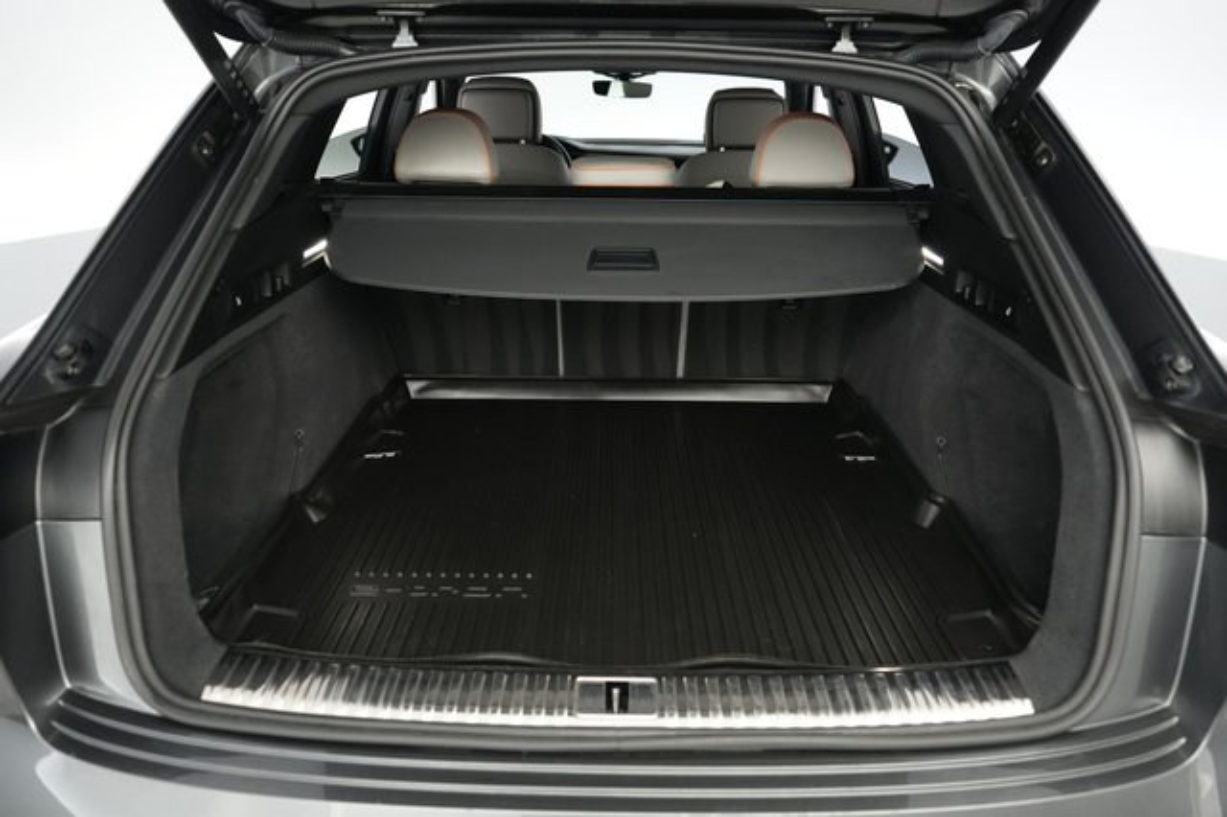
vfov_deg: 51.2
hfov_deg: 71.5
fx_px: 852
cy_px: 408
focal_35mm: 25
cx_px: 614
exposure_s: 1/160
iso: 6400
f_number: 2.8
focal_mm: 25
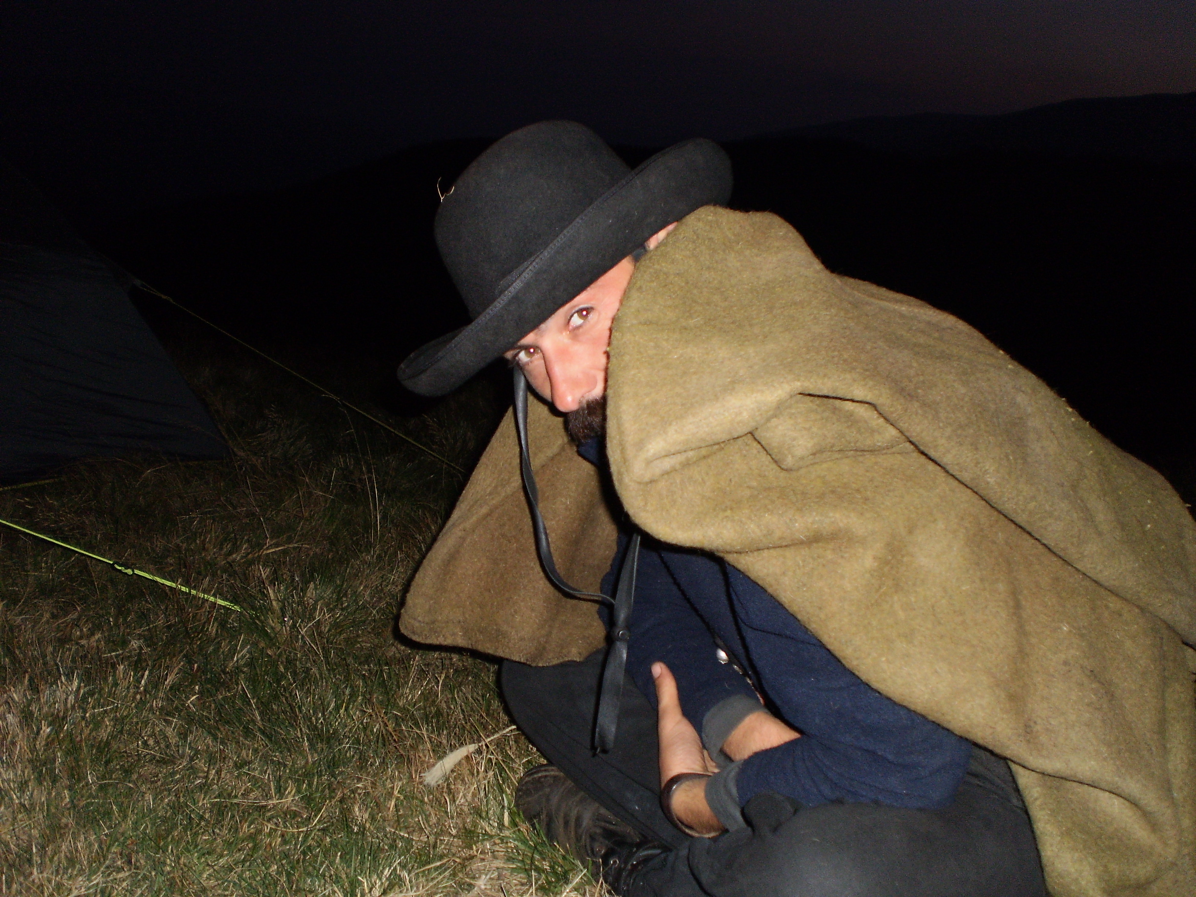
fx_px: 1244
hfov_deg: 51.4
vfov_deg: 39.7
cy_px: 448
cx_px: 598
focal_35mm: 36
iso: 125
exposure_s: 1/30
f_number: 3.1
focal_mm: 6.3
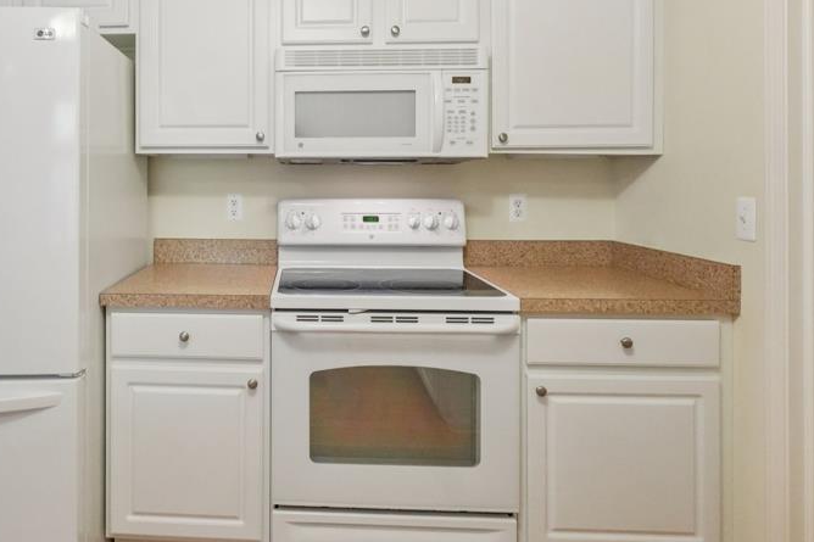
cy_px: 179
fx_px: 520
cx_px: 256
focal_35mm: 23
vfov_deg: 53.9
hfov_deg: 73.2
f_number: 8
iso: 1250
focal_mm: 10
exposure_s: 1/30
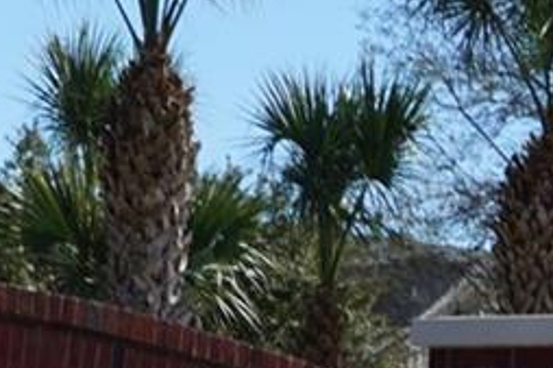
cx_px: -516
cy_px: 429
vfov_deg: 4.8
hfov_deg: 7.0
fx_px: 4360
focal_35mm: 284
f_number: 11
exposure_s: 1/160
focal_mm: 30
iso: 100
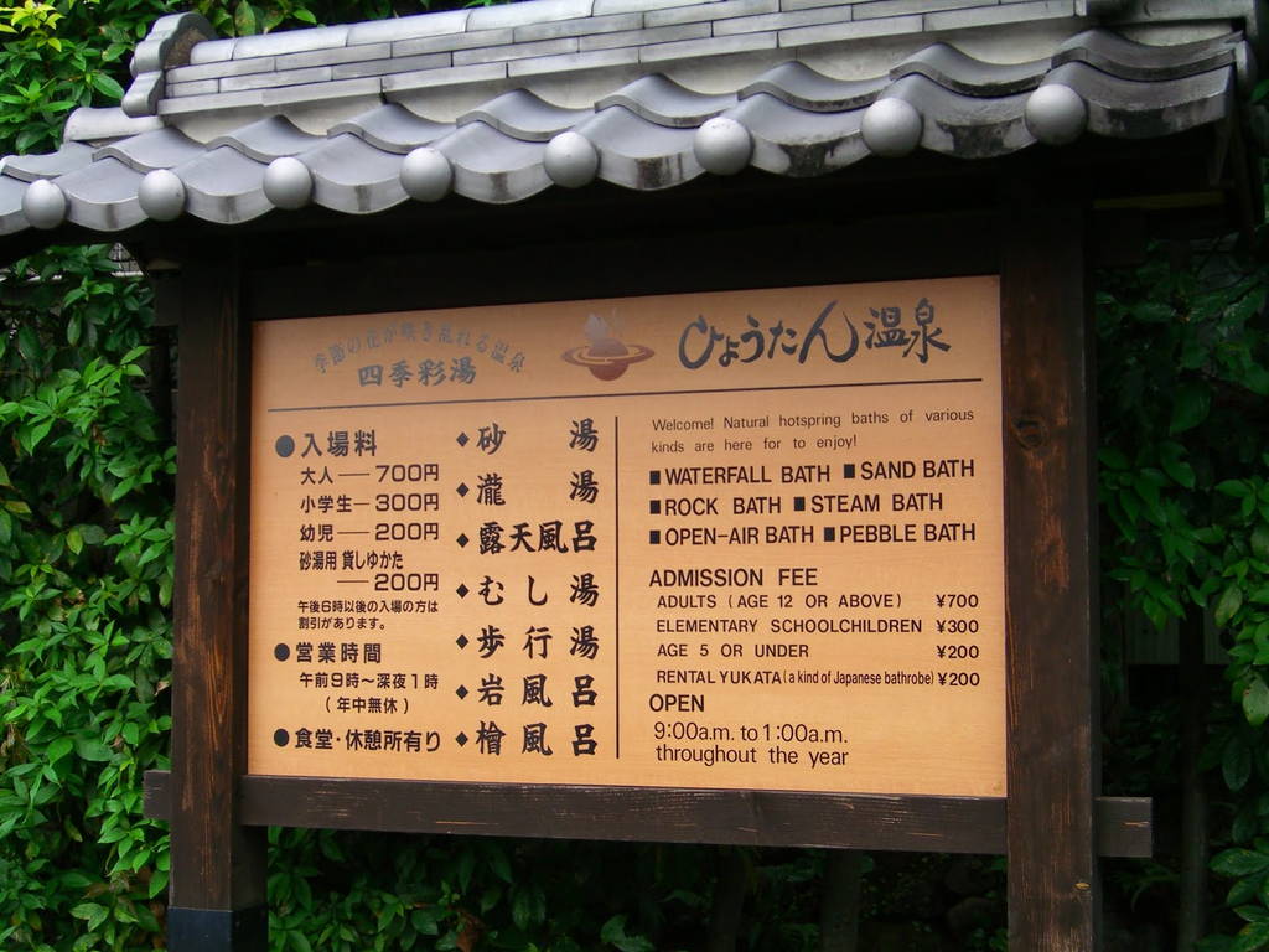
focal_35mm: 57
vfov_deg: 25.7
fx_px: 2090
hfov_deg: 33.8
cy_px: 476
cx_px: 634
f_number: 3.6
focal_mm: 11.8
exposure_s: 1/100
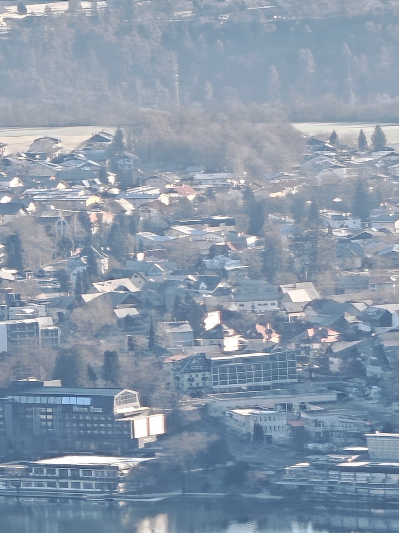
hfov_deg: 1.9
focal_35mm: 795
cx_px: 200
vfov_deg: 2.5
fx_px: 12220
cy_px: 266
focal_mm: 15.38
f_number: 2.6
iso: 80
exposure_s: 1/170
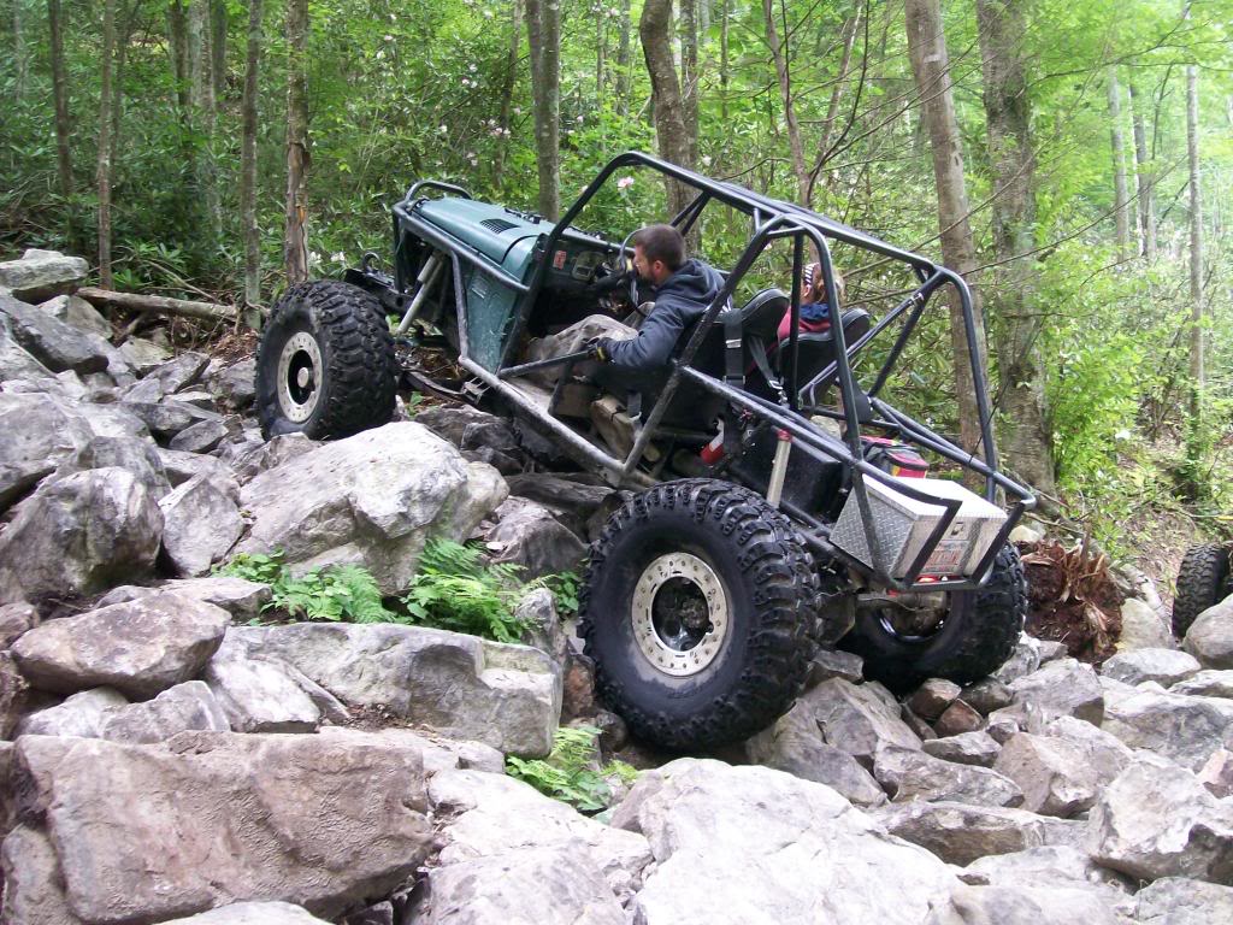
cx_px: 616
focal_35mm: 36
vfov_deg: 39.7
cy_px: 462
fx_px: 1282
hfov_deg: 51.4
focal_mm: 6
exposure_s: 1/32
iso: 93
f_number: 2.7
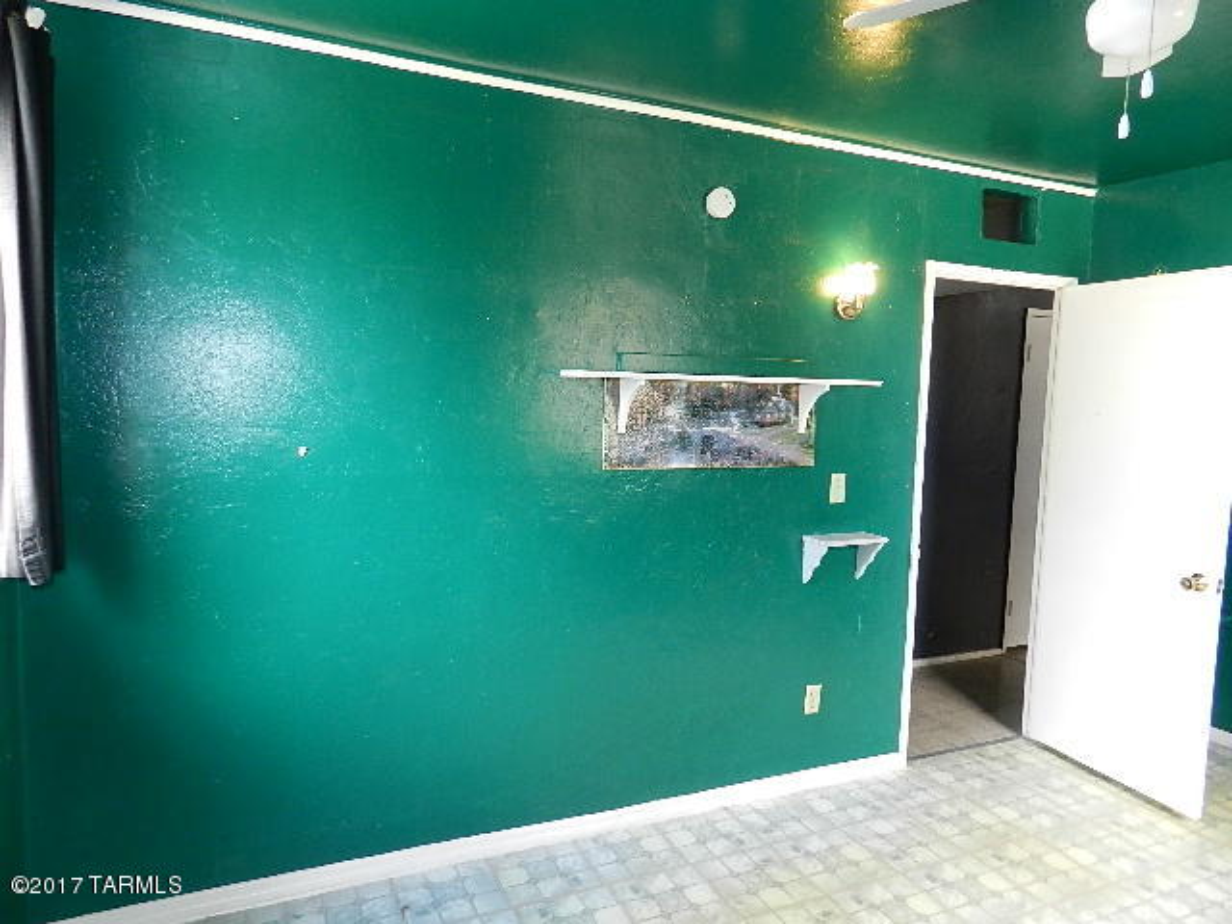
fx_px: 819
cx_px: 616
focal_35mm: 23
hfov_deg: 73.9
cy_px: 462
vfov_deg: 58.9
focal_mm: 4
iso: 400
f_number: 3.4
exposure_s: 1/25
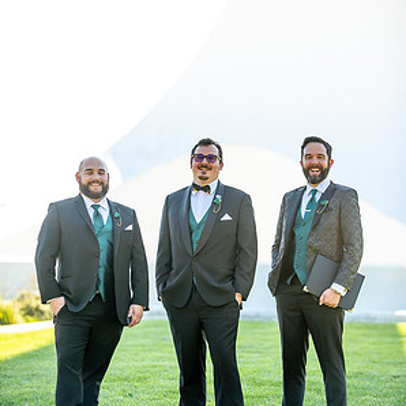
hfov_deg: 11.7
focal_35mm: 149
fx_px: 1977
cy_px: 162
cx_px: 203
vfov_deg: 11.7
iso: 400
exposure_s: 1/1600
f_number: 2.8
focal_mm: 116
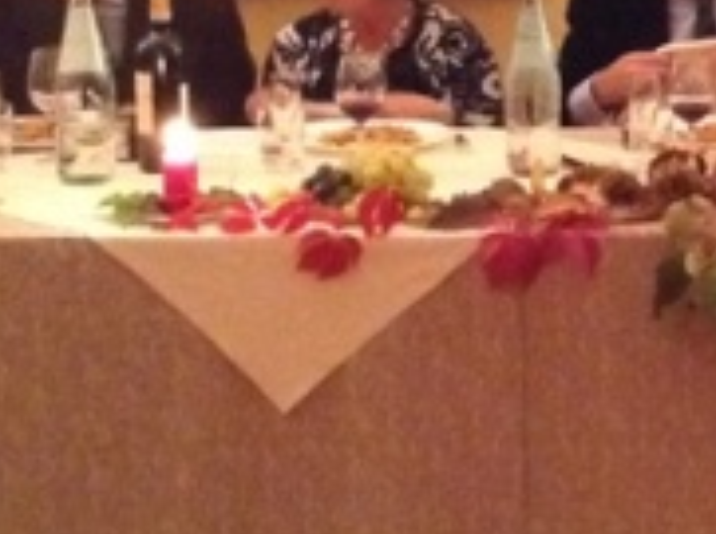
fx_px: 2415
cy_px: 111
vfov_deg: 12.6
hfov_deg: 16.4
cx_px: 783
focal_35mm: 117
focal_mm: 3.3
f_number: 2.4
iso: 640
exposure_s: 1/15
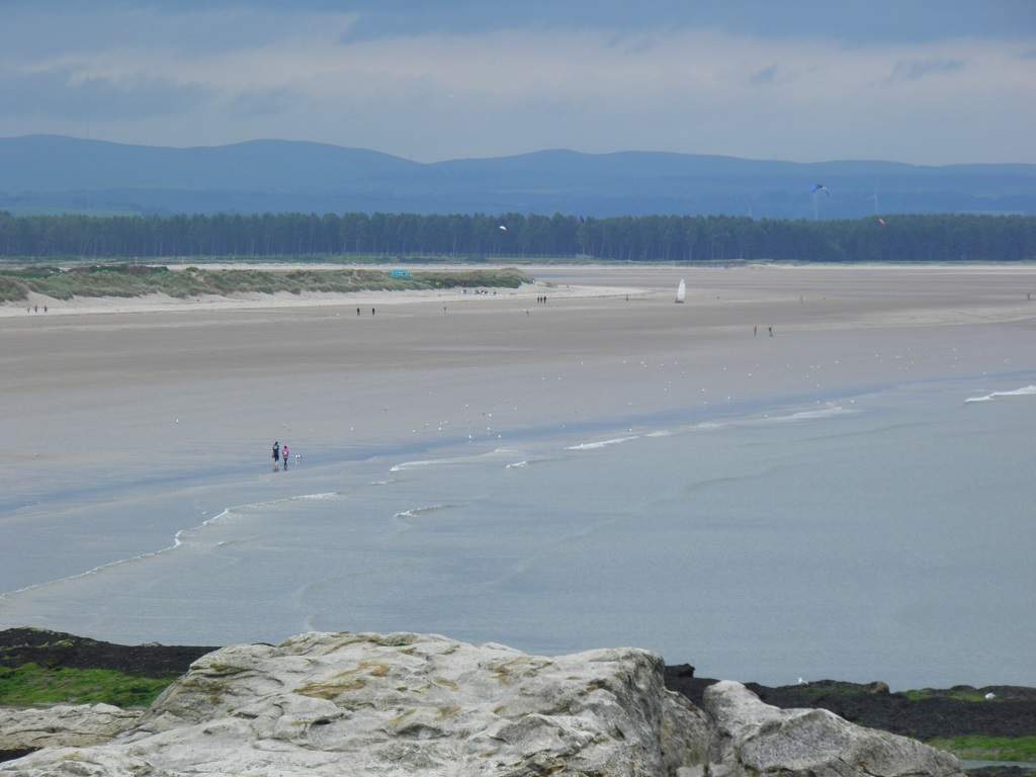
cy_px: 388
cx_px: 518
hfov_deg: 6.9
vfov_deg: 5.2
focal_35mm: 287
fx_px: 8589
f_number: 5.4
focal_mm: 51.5
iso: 50
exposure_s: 1/125
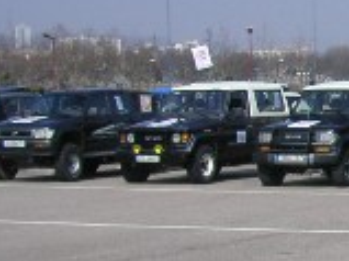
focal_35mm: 140
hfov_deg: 13.1
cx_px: 560
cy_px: 129
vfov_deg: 10.6
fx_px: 1410
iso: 50
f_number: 6.7
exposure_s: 1/180
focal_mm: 6.1
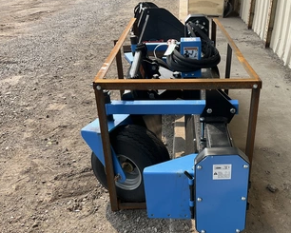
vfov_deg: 40.1
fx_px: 319
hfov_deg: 48.5
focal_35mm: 37
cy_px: 121
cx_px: 184
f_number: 1.8
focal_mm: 3
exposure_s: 1/599
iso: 25
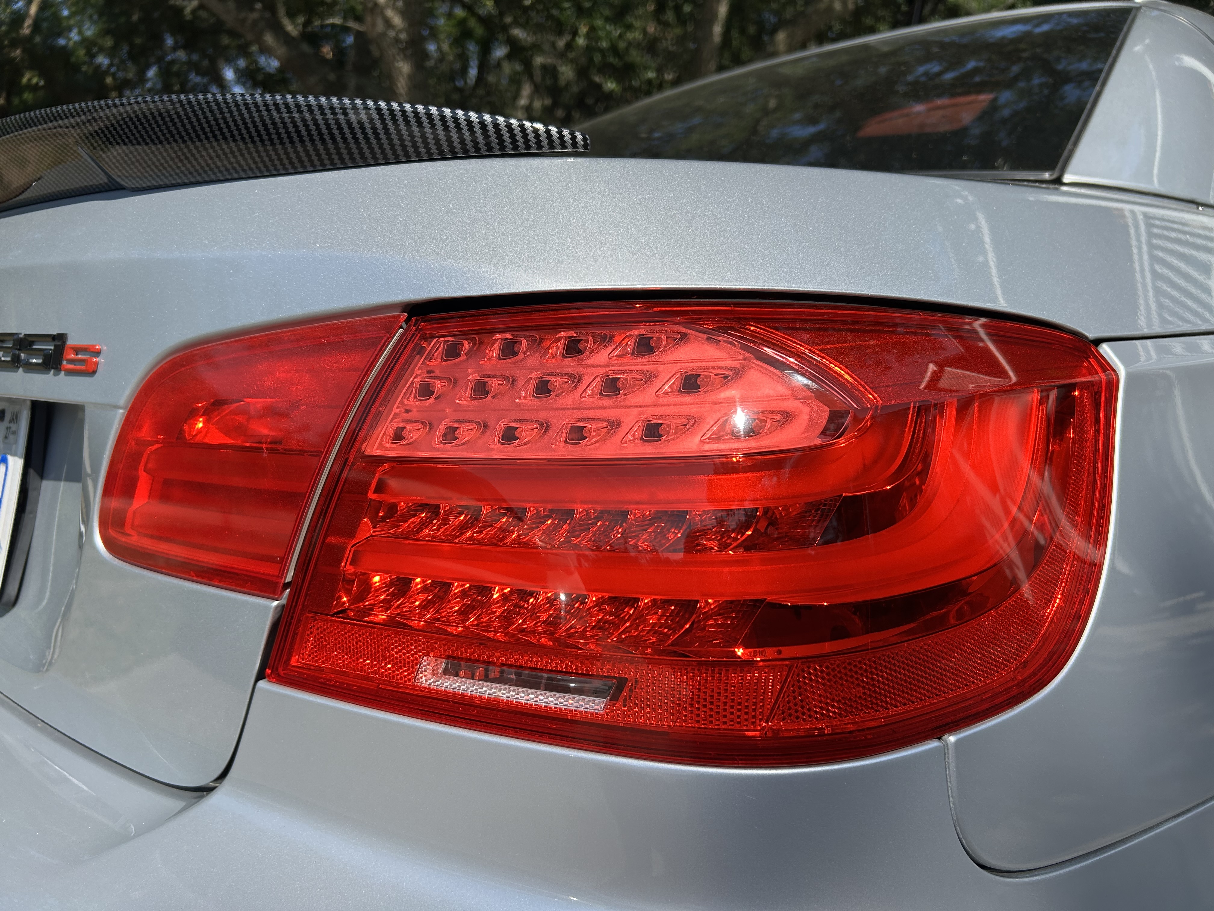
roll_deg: +2.2
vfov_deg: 53.1
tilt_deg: -8.9
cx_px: 607
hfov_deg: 67.3
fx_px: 912
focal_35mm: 26
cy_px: 456
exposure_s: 1/3257
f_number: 1.5
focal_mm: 5.7
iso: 50
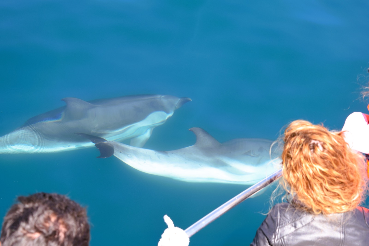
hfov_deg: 24.6
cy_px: 123
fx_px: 845
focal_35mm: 82
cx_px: 184
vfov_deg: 16.5
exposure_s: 1/250
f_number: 8
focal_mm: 55
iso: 280
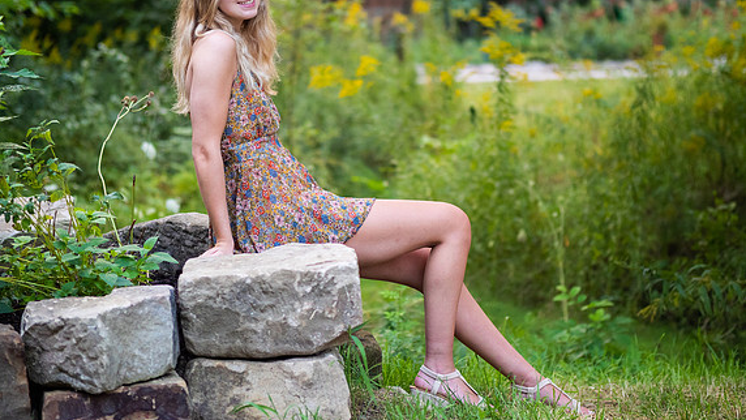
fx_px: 1880
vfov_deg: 12.7
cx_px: 370
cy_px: 168
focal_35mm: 95
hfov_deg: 22.4
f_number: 1.2
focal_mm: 43
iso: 800
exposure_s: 1/800
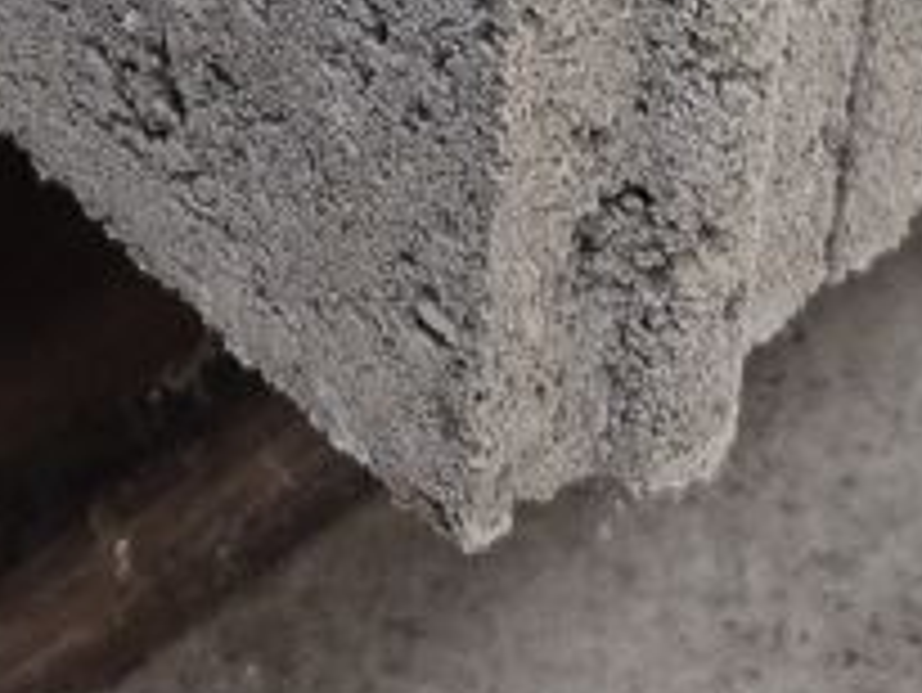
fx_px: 4184
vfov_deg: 8.7
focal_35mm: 157
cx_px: 373
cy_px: -914
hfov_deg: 12.6
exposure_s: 1/100
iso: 500
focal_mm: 5.4
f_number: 1.8
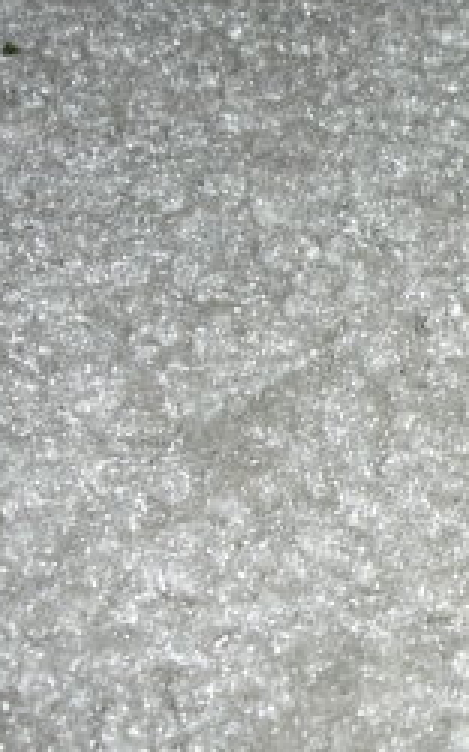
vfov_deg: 20.2
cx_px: 884
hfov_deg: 11.6
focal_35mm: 103
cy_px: 322
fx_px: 2109
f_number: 4.8
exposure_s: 1/64
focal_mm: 7.8
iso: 79
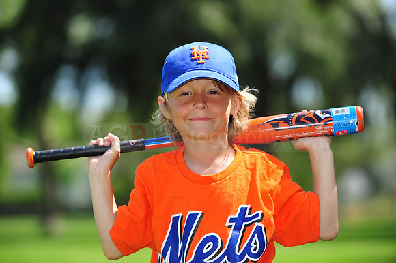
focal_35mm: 200
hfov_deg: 10.3
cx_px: 198
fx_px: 2199
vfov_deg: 6.9
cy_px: 132
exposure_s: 1/640
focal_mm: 200
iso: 200
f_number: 4.5
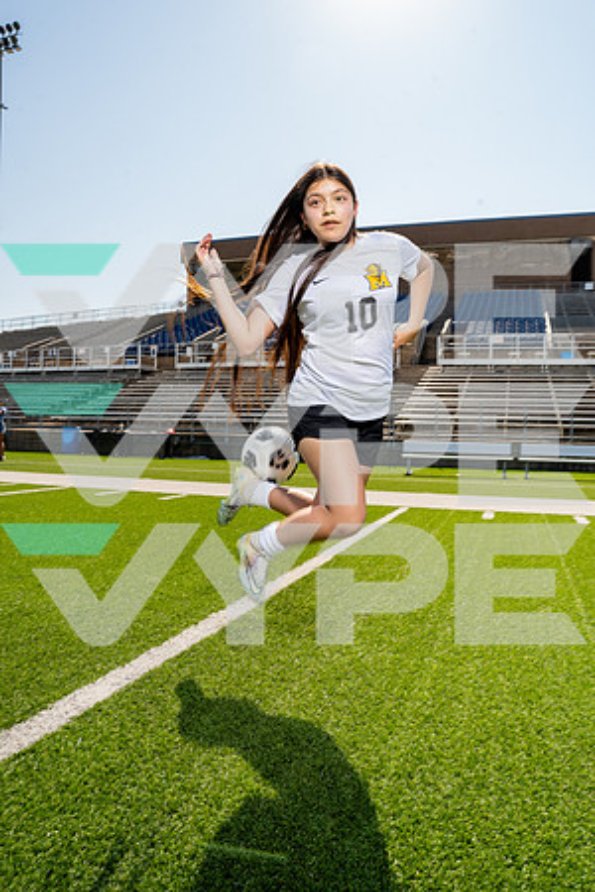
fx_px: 645
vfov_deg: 69.4
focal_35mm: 26
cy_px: 446
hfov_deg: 49.6
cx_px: 298
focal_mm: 26
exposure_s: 1/250
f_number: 11
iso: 320
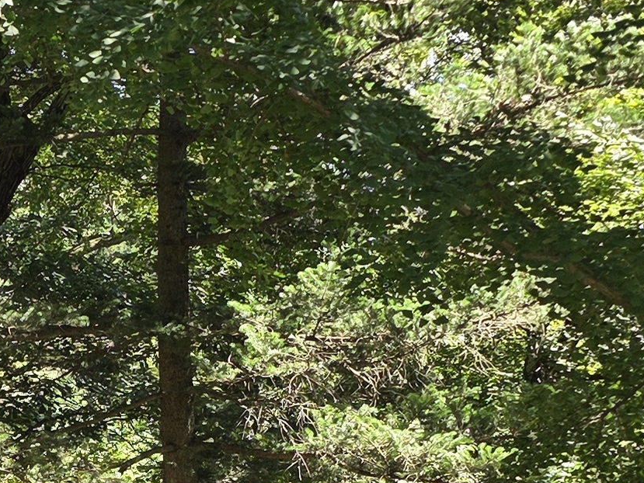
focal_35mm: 111
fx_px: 2065
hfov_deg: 16.3
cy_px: 636
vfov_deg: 12.9
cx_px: -308
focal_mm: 6.3
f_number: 1.7
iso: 32
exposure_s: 1/180
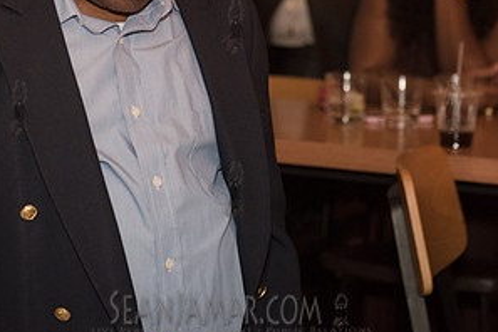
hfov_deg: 15.9
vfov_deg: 10.6
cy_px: 24
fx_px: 1784
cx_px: 235
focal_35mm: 129
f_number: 3.5
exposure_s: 1/400
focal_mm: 66
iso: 1250
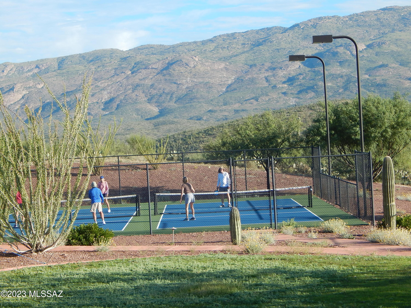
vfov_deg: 15.9
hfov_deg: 21.1
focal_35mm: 93
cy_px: 154
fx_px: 1104
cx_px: 206
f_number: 4.4
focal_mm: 16.6
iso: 125
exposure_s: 1/400
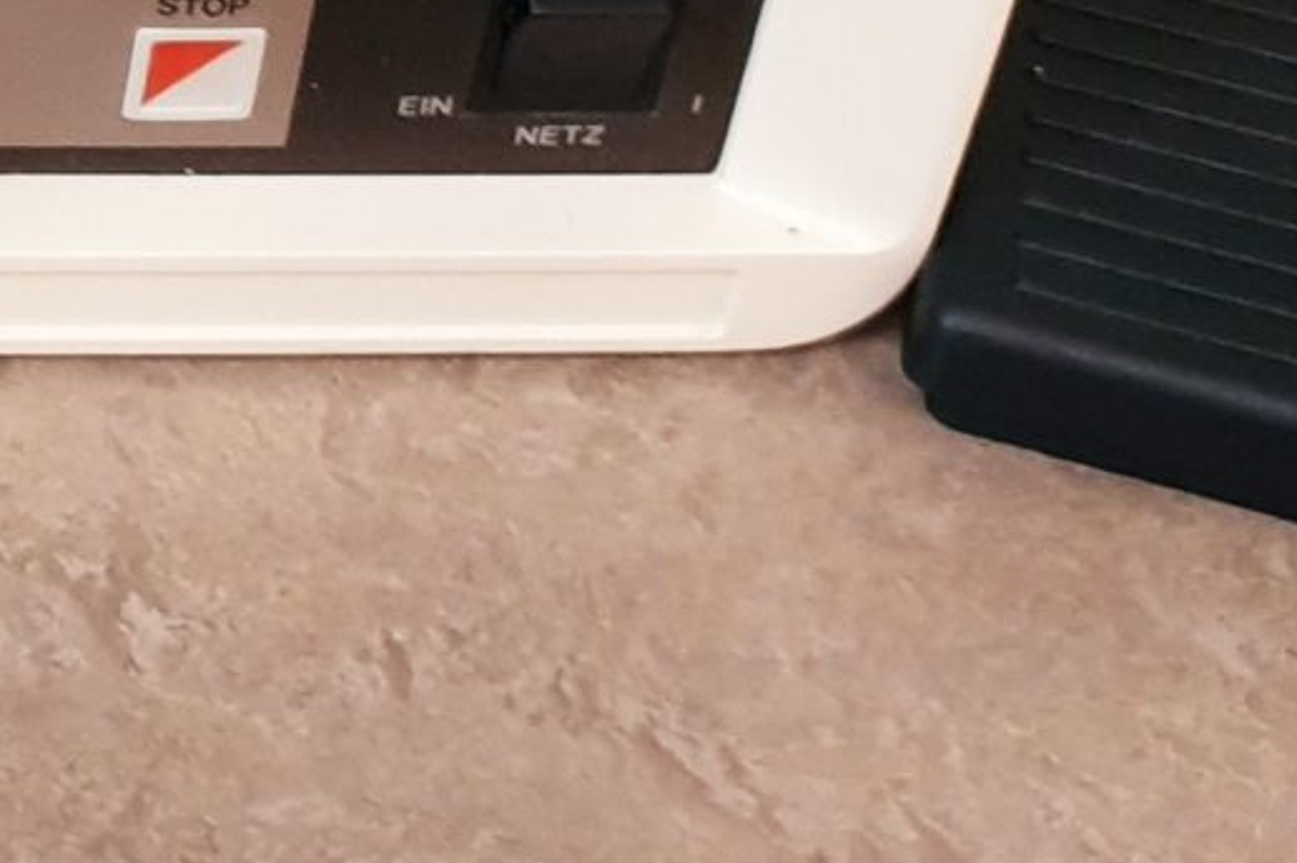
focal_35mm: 134
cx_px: -943
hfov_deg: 13.8
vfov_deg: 9.6
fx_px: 4824
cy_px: -853
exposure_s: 1/50
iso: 200
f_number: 1.5
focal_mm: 4.3
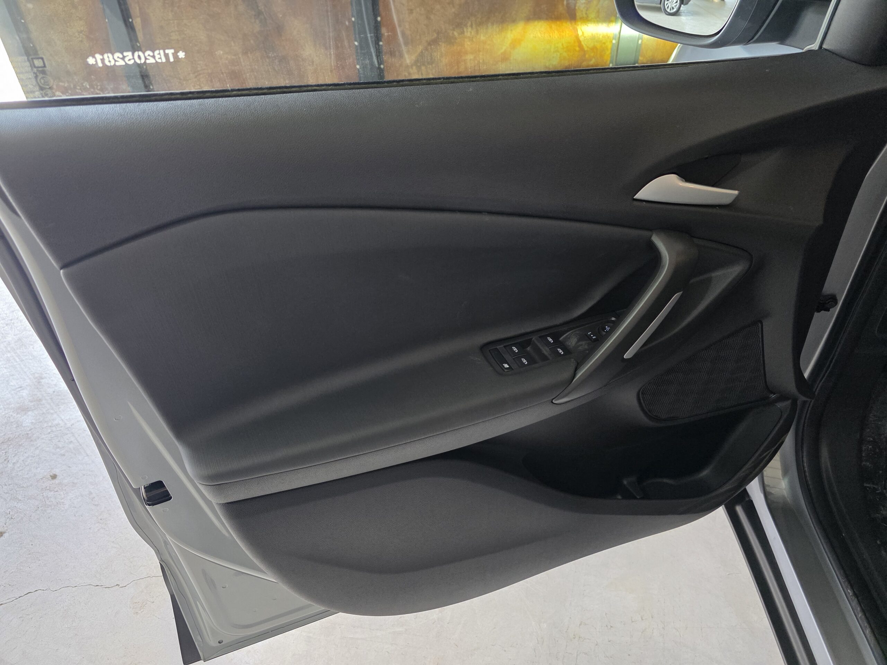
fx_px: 589
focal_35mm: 23
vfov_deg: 58.9
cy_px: 332
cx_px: 444
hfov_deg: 73.9
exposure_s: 1/100
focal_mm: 6.3
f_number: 1.7
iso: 320
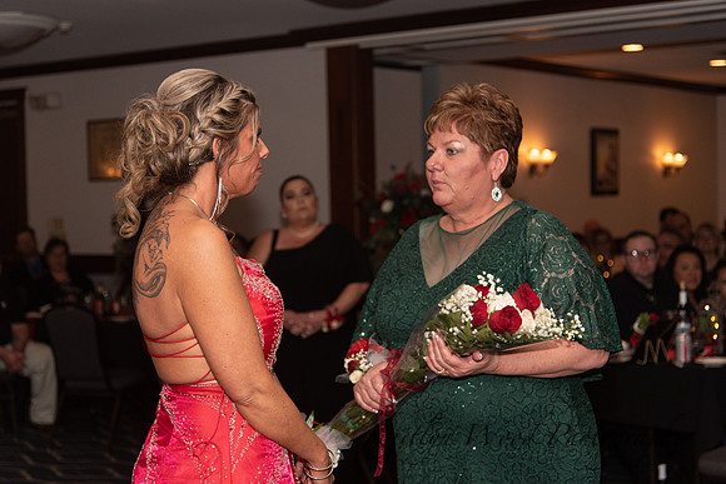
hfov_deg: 31.0
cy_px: 242
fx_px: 1311
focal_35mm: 65
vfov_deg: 20.9
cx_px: 363
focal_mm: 65
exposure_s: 1/200
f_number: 4
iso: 800
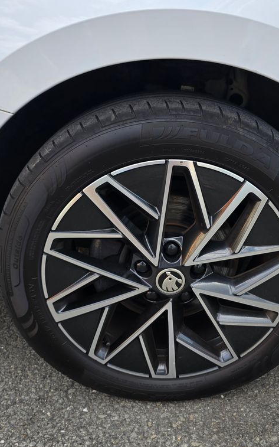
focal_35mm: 33
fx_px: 402
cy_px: 224
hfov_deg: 38.2
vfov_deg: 58.1
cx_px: 168
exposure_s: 1/180
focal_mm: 6.3
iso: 20
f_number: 1.7
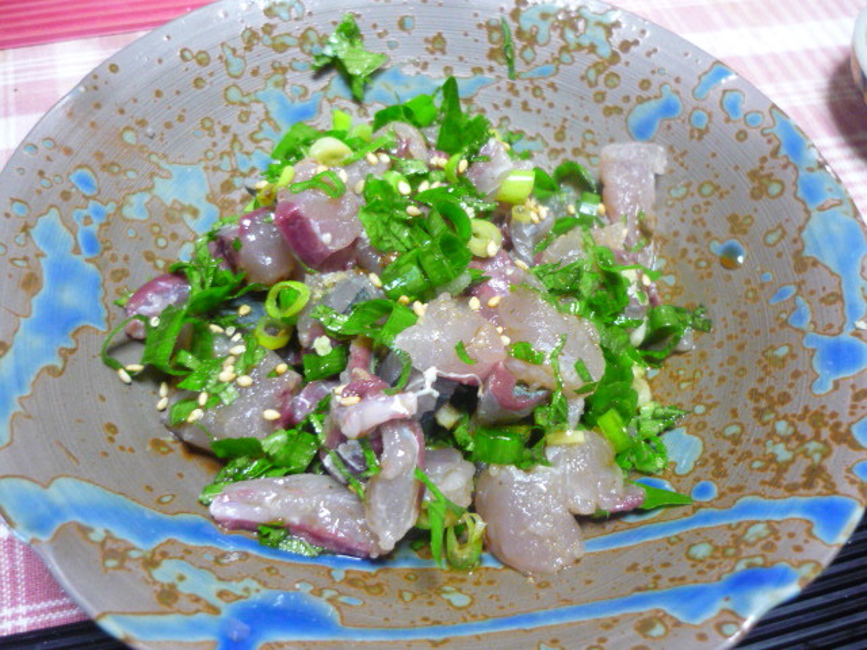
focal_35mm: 33
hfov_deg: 55.4
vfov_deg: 42.9
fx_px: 827
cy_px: 325
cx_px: 434
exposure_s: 1/20
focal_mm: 5.5
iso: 400
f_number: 2.8
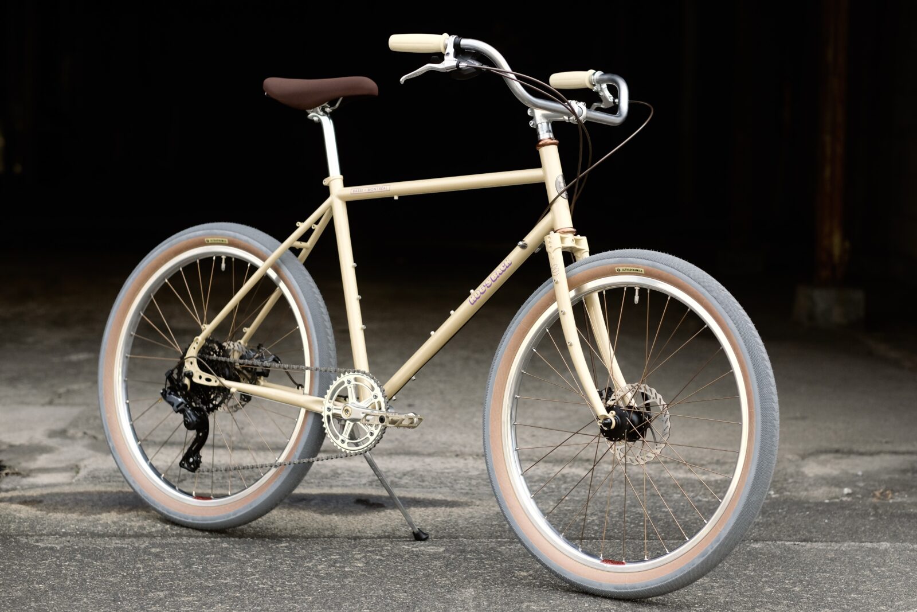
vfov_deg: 16.3
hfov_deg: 24.2
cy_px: 306
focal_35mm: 84
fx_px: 2140
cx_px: 458
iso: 1000
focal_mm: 56
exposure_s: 1/1250
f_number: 2.2
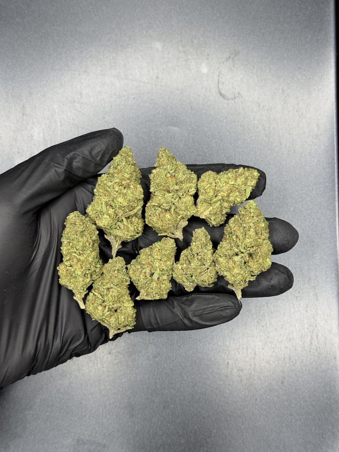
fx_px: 627
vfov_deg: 39.7
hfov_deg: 30.3
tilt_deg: -85.1
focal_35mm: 48
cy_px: 226
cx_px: 170
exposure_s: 1/60
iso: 100
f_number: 1.78
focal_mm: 6.76
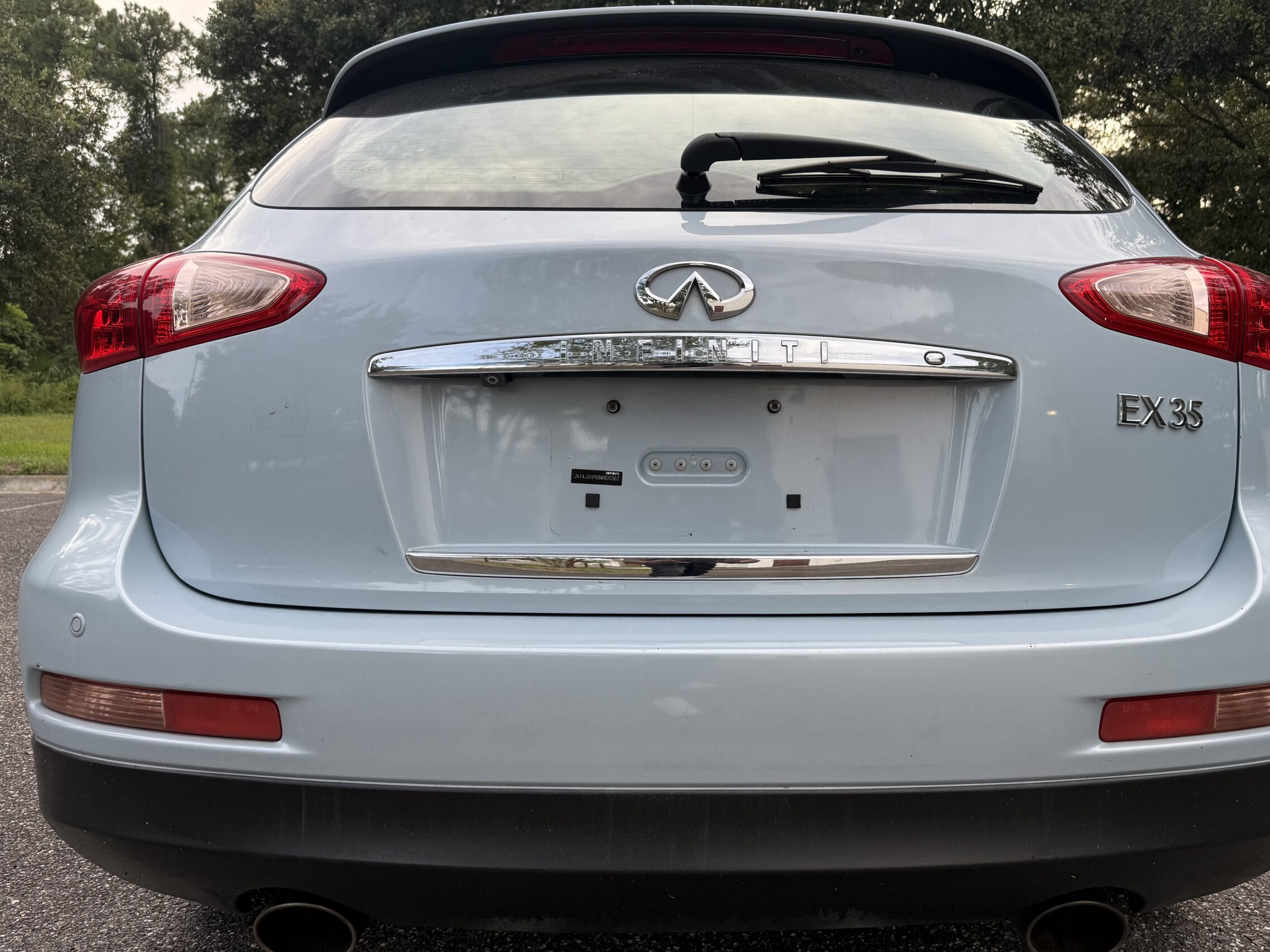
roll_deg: +0.4
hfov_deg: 65.2
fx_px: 991
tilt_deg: -3.8
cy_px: 484
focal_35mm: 27
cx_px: 697
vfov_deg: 51.4
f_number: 1.78
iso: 80
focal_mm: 6.76
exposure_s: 1/461
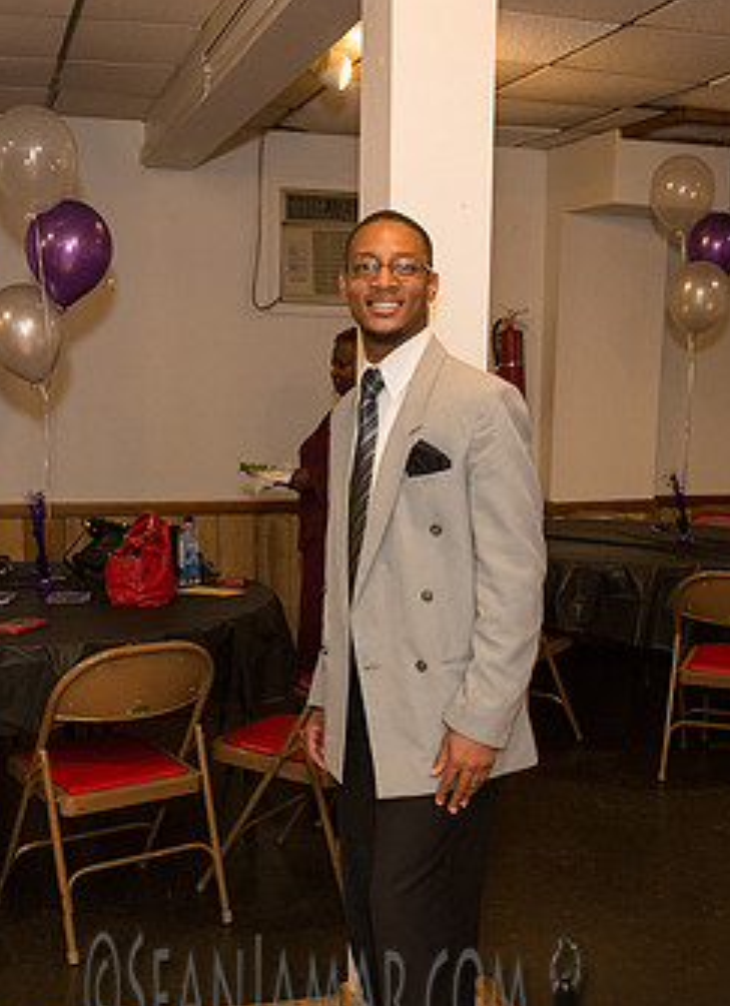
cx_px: 403
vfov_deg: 40.7
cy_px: 613
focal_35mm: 47
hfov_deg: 30.2
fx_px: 1350
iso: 2000
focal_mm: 24
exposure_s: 1/400
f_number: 3.5
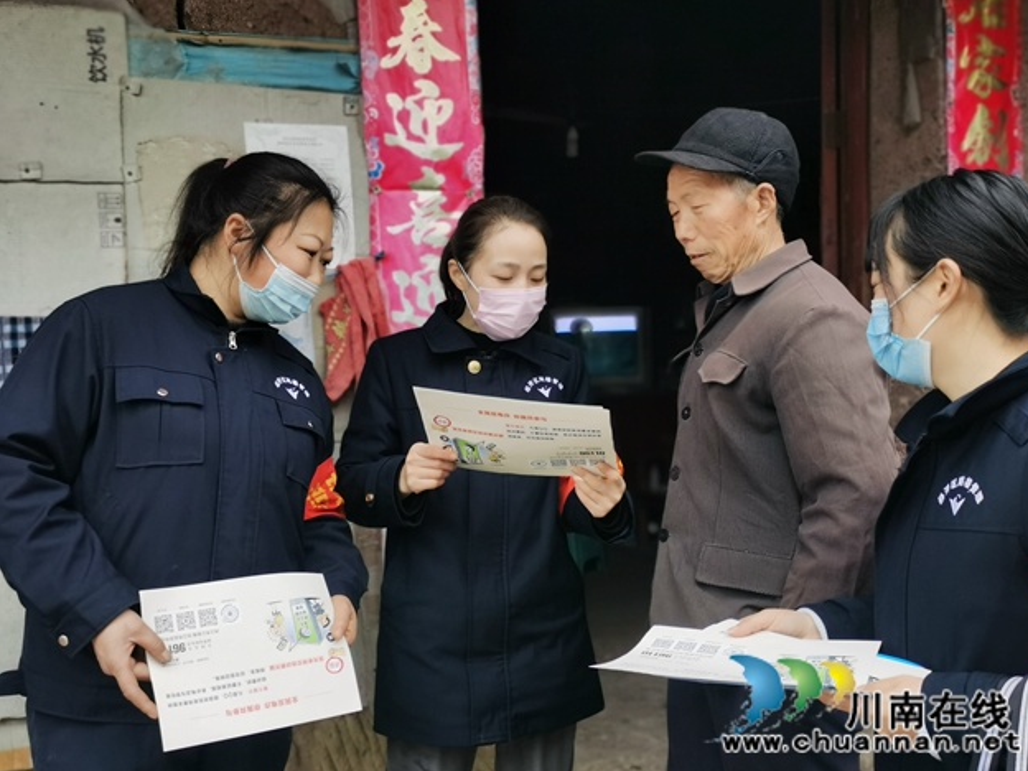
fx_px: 1158
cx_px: 524
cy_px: 392
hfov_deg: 47.9
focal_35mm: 39
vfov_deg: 36.8
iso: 50
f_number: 1.8
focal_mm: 5.58
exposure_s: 1/166
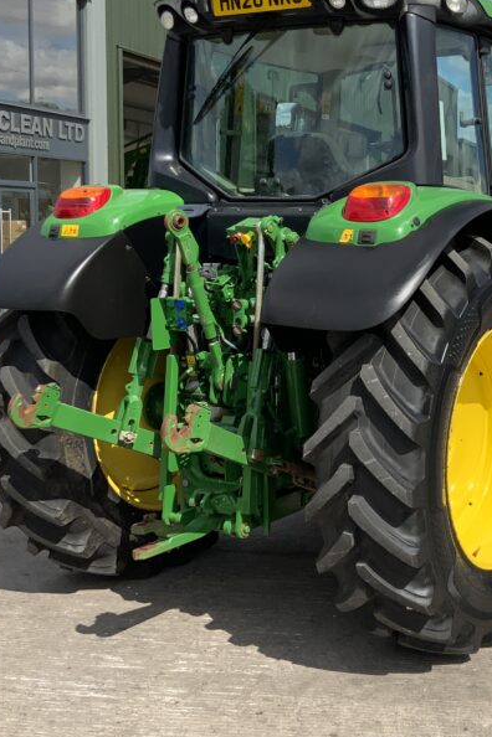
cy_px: 329
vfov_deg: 38.1
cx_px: 422
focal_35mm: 52
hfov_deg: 25.4
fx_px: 1066
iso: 16
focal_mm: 3
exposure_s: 1/1912
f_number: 1.8
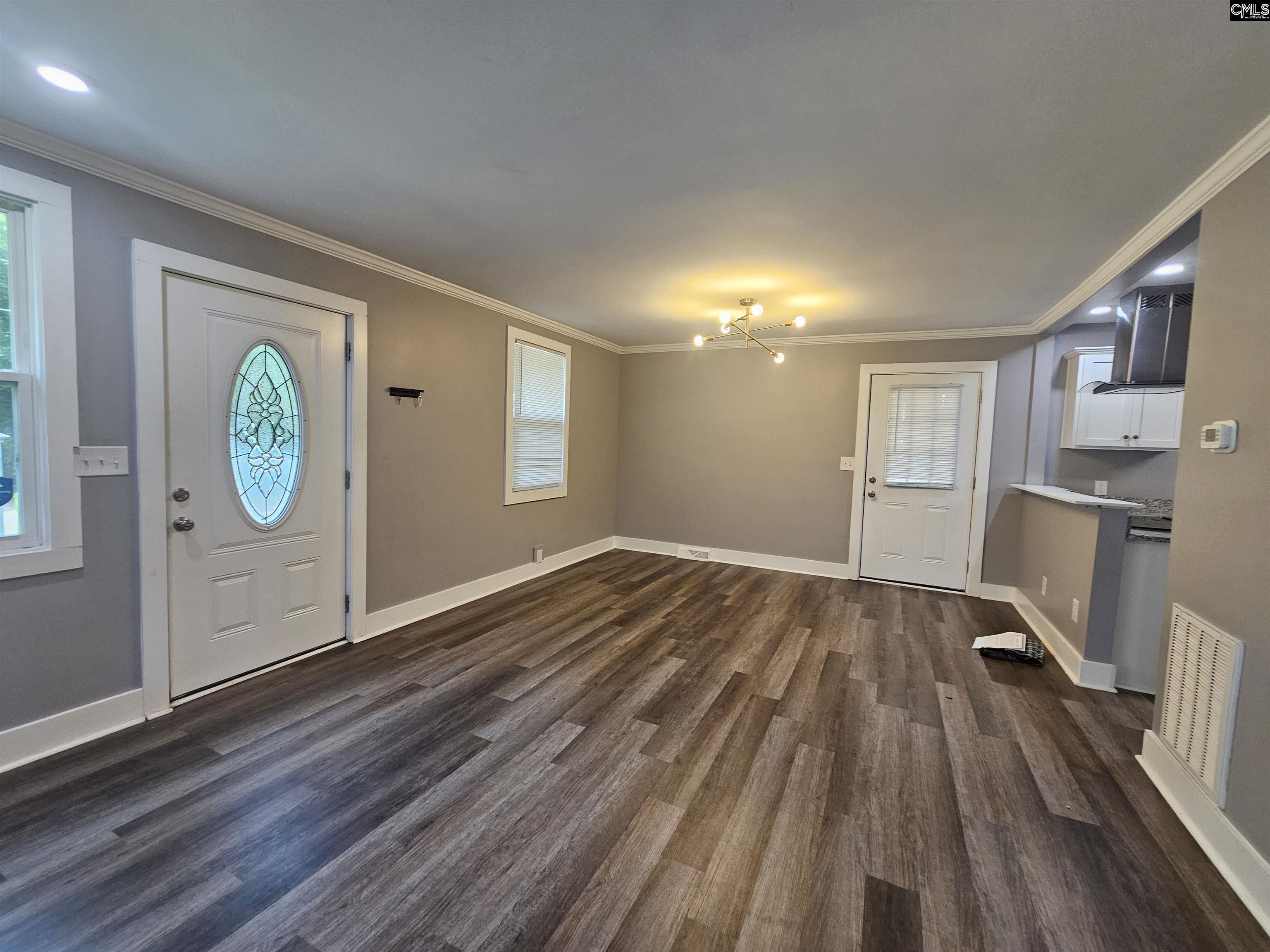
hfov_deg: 106.2
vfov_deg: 89.9
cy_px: 476
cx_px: 635
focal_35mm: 13
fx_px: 477
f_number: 2.2
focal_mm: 2.2
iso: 160
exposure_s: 1/60
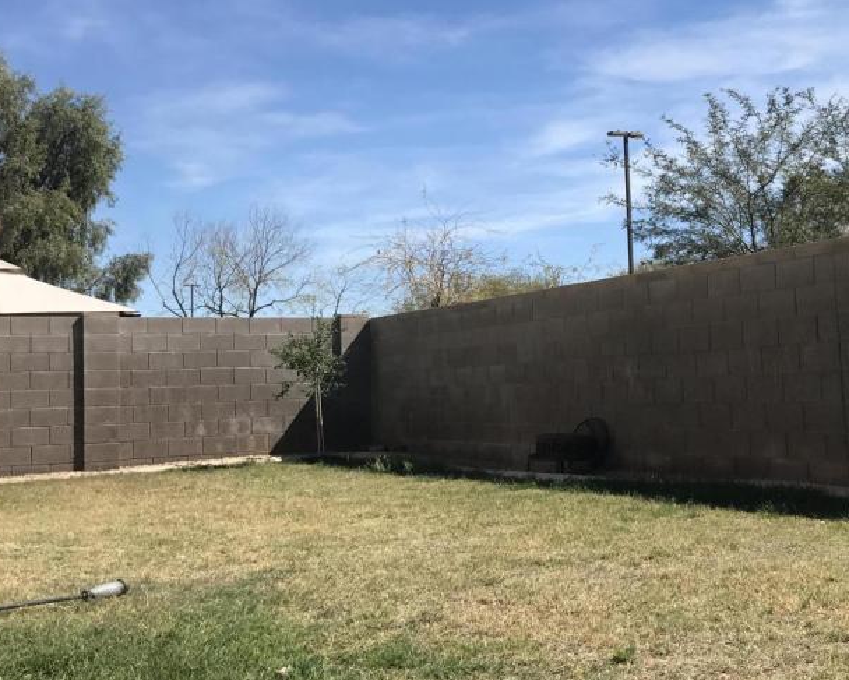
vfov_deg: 32.8
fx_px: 1156
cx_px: 561
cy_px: 310
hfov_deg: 39.9
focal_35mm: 46
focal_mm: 3.99
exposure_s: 1/2519
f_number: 1.8
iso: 20
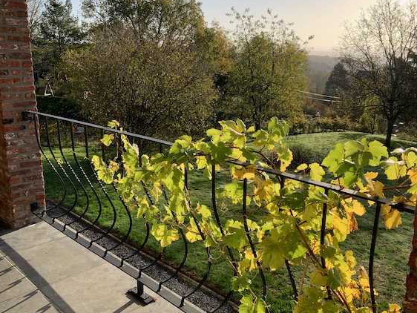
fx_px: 398
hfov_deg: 55.3
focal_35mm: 33
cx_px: 226
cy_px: 147
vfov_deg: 43.0
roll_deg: -1.3
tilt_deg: -14.8
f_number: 1.8
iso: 16
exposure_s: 1/1121
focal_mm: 3
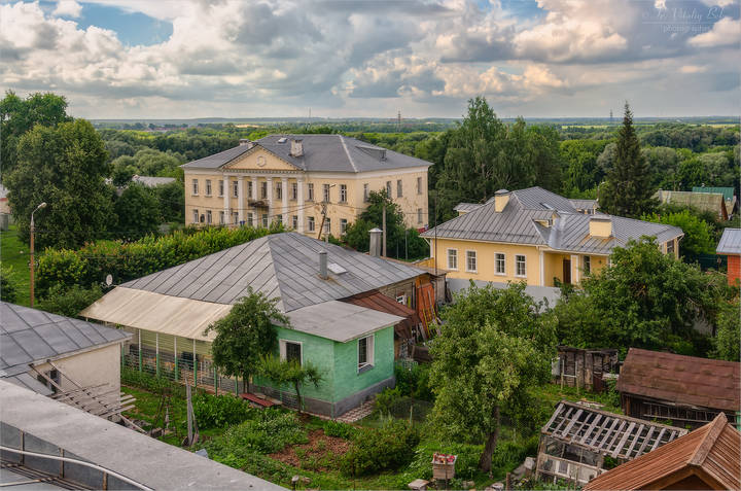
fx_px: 770
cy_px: 246
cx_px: 370
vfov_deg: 35.3
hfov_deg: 51.4
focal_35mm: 38
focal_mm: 25
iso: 100
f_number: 9
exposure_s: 1/200
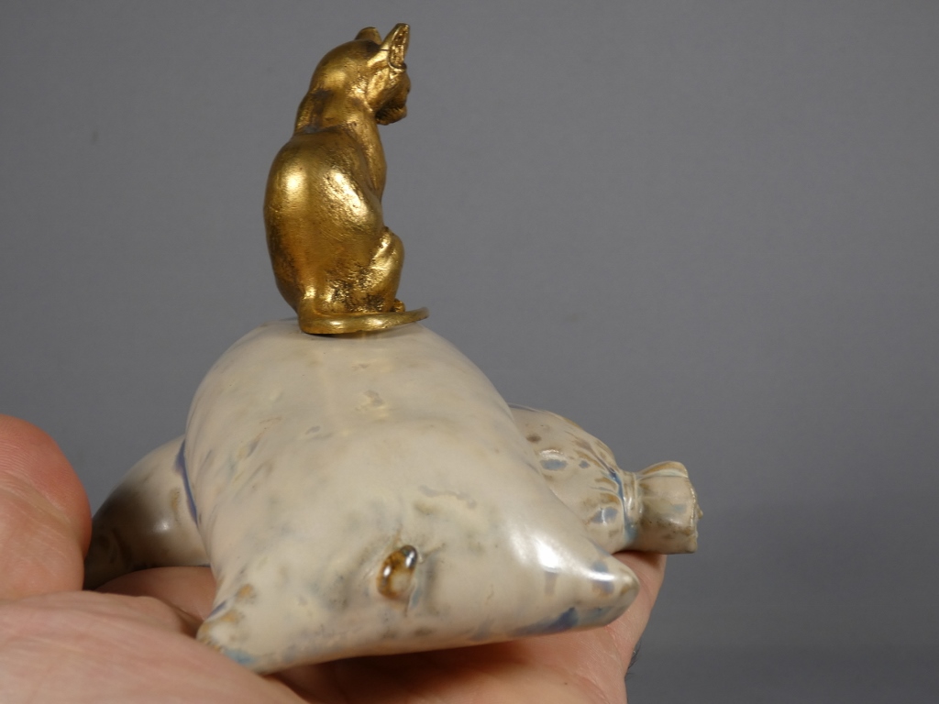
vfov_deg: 30.3
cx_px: 470
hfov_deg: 39.7
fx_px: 1302
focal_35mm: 48
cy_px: 352
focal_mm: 8.6
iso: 80
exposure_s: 1/125
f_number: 3.8
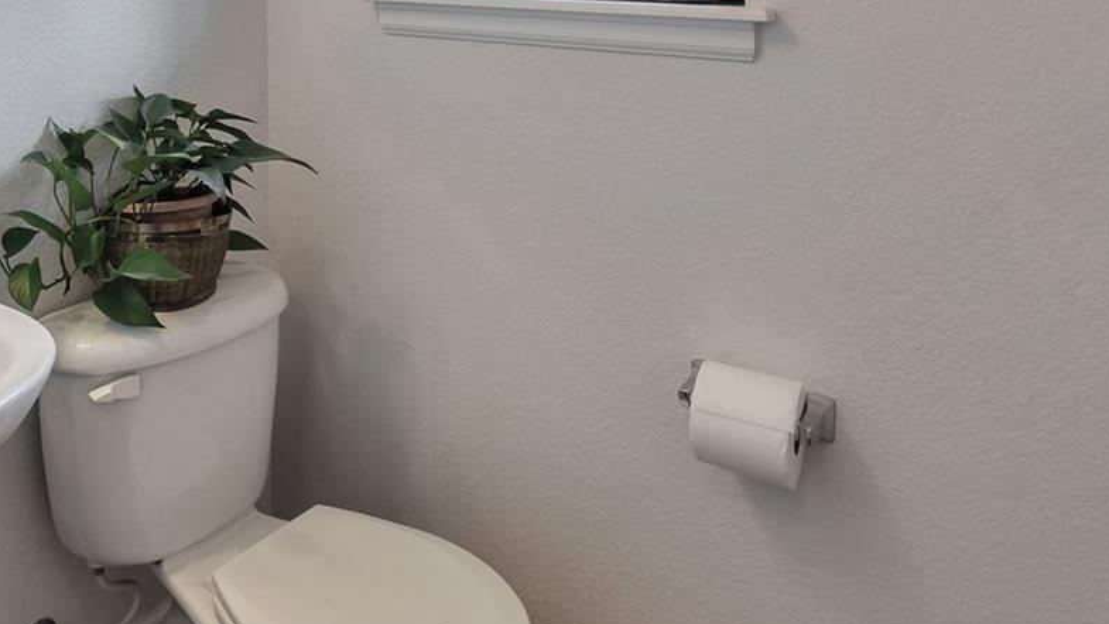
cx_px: 246
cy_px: -49
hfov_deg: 57.2
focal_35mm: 32
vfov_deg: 32.6
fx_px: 941
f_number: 9
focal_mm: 10
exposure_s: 1/15
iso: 125
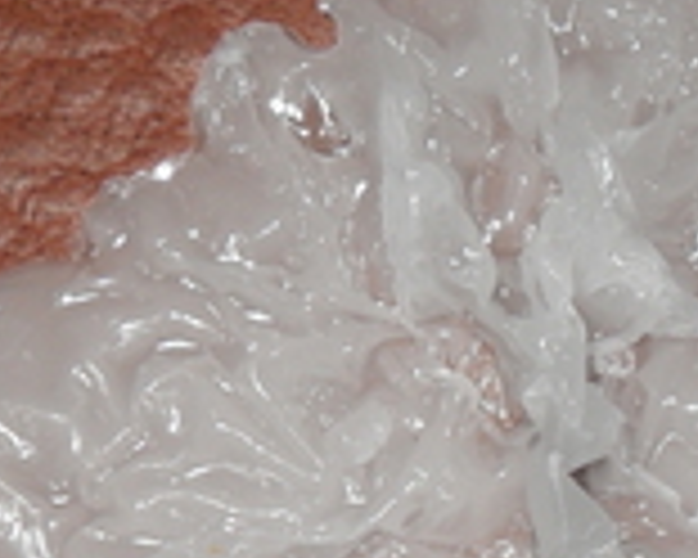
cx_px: 374
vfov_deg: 12.7
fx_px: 2500
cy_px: 479
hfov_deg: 15.9
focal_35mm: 121
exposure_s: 1/45
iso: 100
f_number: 8.9
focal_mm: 6.2
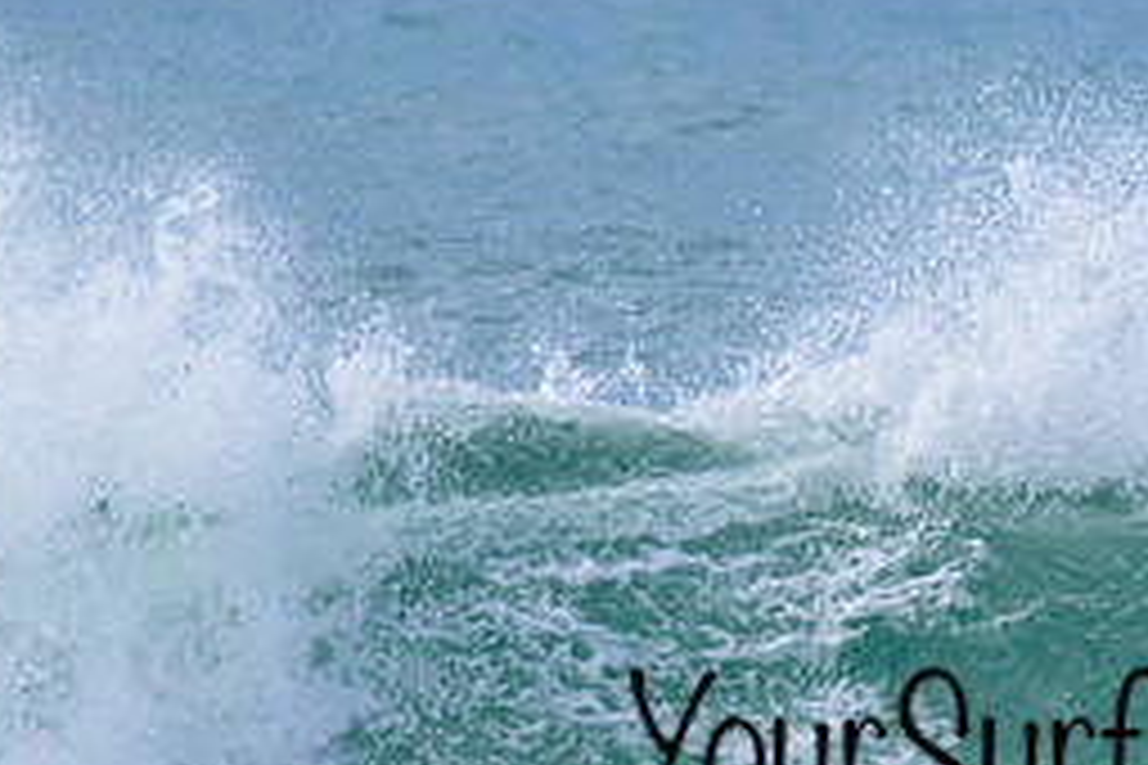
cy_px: 376
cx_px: 1458
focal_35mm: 2500
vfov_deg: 0.6
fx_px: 79716
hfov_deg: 0.8
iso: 1000
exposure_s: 1/2000
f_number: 11
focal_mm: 800
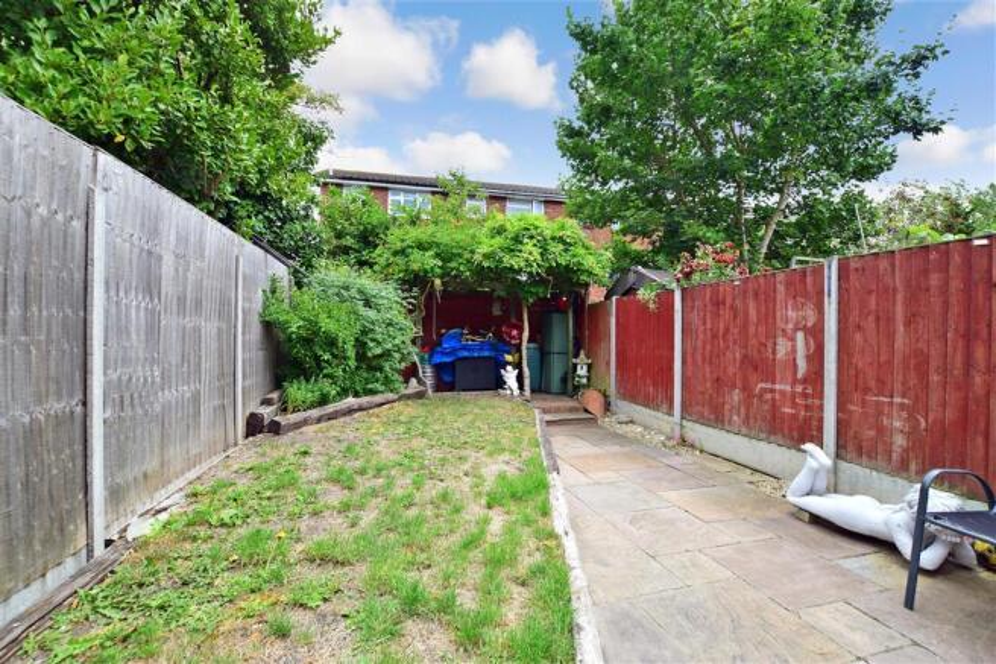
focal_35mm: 15
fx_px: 415
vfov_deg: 77.3
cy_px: 332
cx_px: 498
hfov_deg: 100.4
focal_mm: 10
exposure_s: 1/400
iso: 400
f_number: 7.1
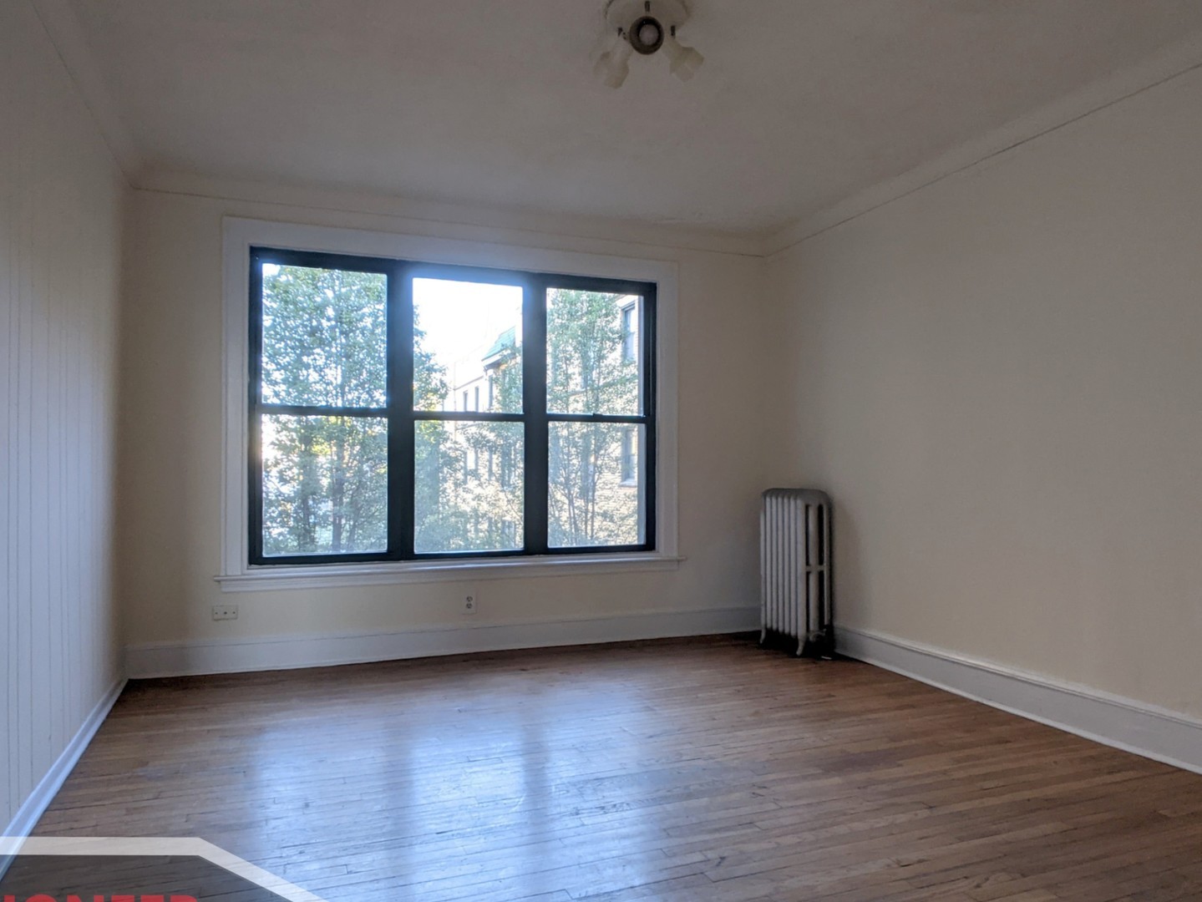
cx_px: 601
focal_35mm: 27
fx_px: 938
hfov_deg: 65.3
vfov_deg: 51.4
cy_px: 451
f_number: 1.8
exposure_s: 1/59.9
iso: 70
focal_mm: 4.44
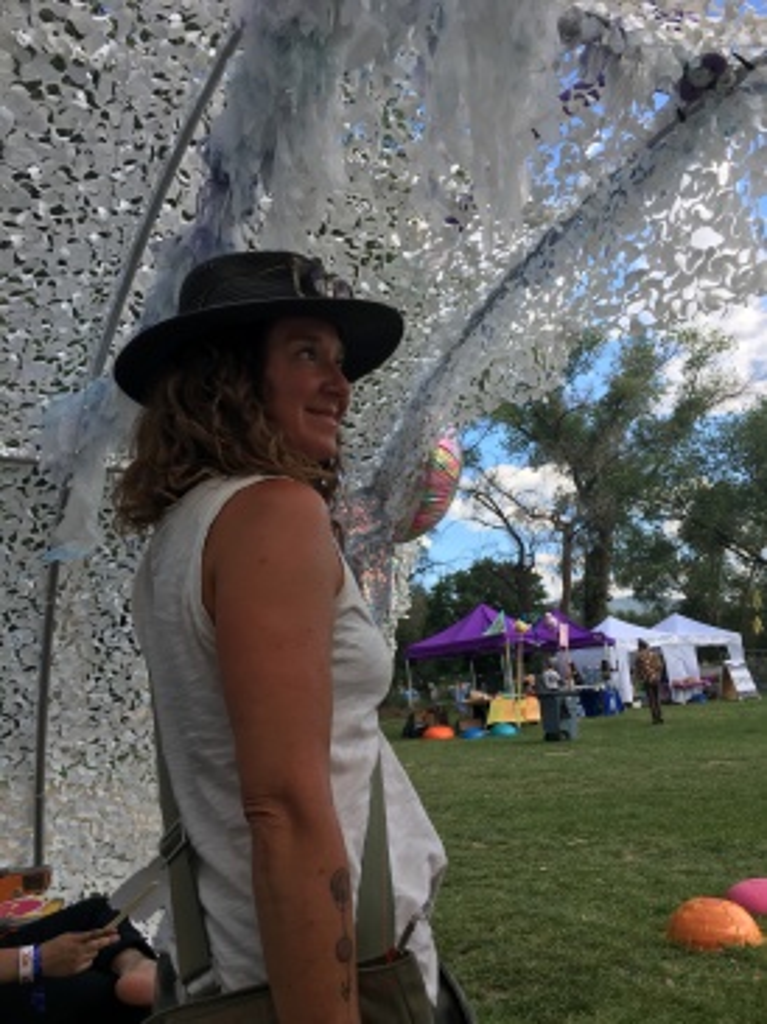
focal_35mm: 29
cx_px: 384
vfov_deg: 61.7
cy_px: 512
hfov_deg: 48.2
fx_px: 858
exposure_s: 1/565
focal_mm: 4.15
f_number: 2.2
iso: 25
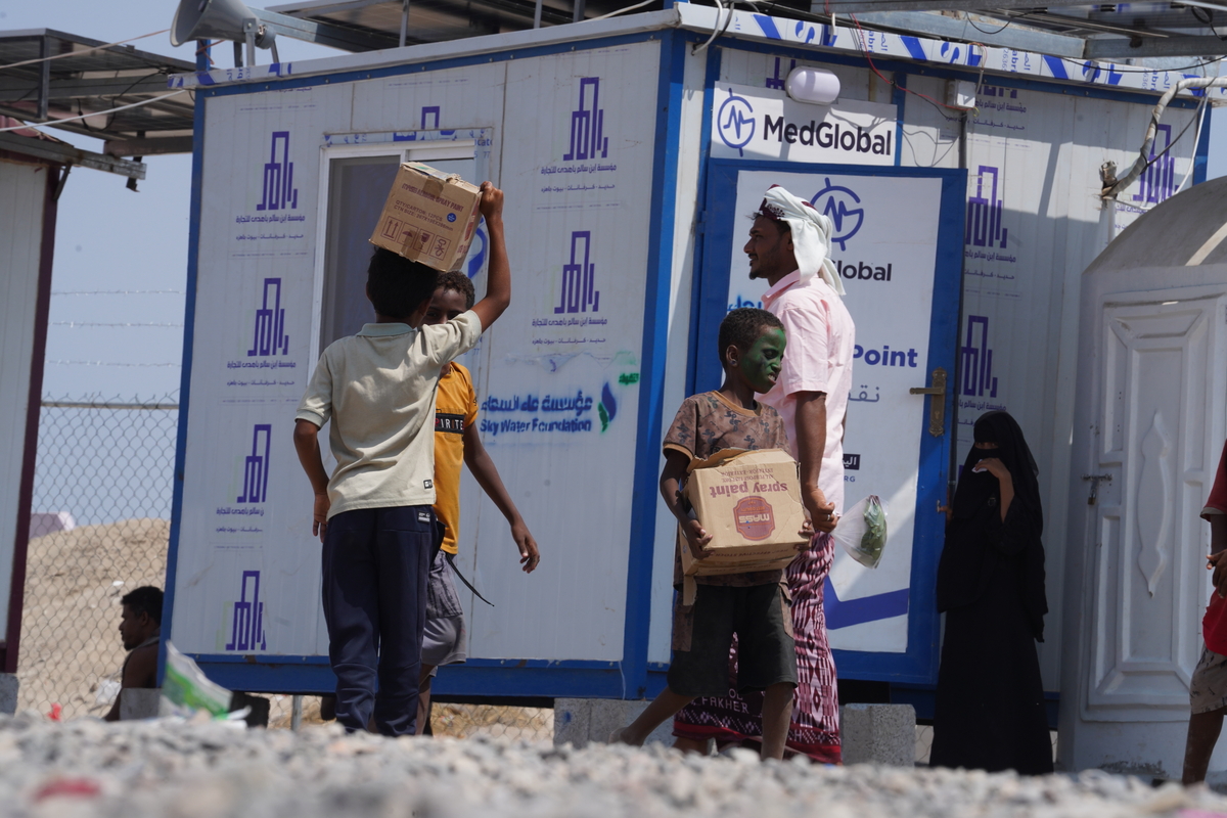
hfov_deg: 10.3
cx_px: 614
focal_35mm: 200
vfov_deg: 6.9
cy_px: 409
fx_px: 6816
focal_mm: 200
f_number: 16
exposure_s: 1/400
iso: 400
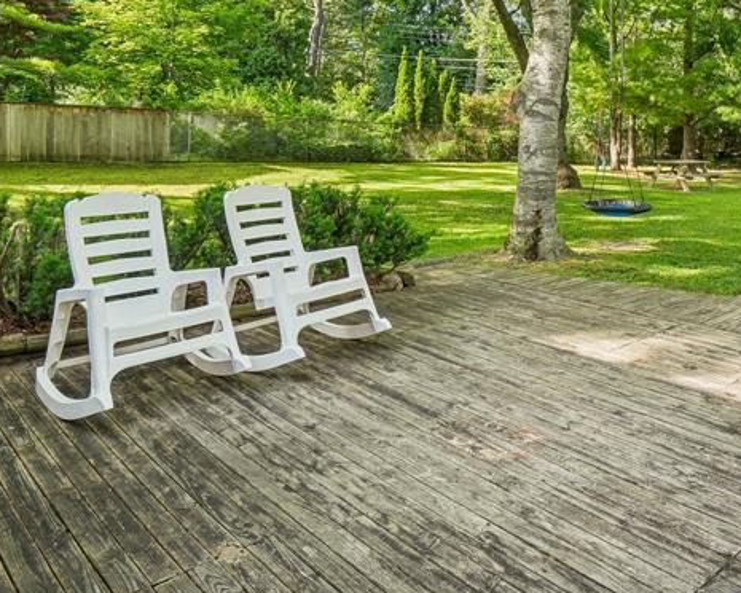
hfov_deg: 54.5
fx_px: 680
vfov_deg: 45.2
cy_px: 135
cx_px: 558
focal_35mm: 31
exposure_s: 1/30
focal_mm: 10
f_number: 8
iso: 100
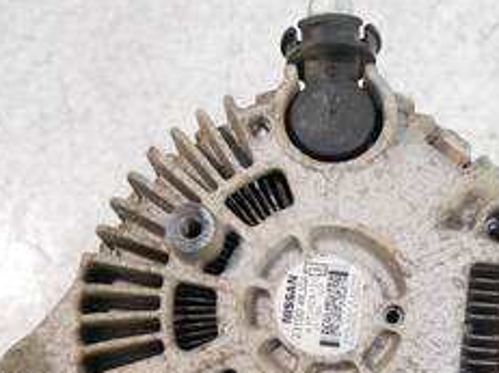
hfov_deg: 35.4
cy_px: 345
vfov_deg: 26.0
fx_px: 778
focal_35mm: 54
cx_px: 302
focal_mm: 13
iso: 800
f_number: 3.5
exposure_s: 1/60
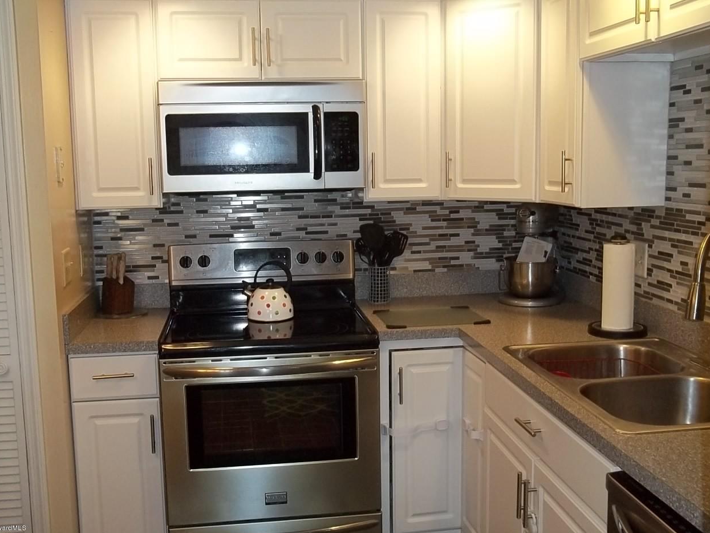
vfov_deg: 38.7
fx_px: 759
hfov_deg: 50.1
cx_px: 349
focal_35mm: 37
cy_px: 273
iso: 160
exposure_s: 1/30
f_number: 3.1
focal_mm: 6.5
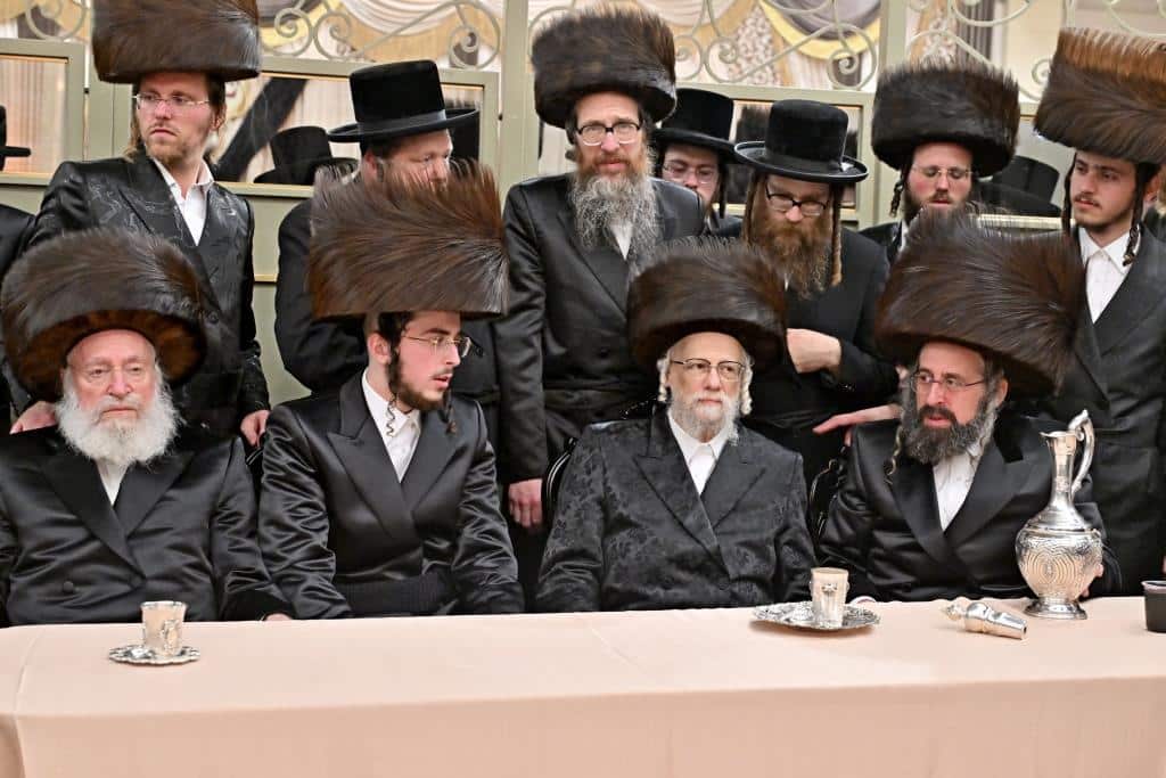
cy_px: 389
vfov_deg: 26.5
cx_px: 583
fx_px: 1652
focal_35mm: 51
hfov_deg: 38.9
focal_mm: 51
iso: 2000
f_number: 4
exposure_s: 1/250
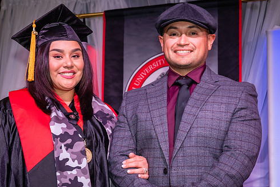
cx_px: 126
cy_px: 107
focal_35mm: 112
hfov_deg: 18.2
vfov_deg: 12.2
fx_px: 872
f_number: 5.6
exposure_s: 1/160
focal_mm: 70
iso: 1000
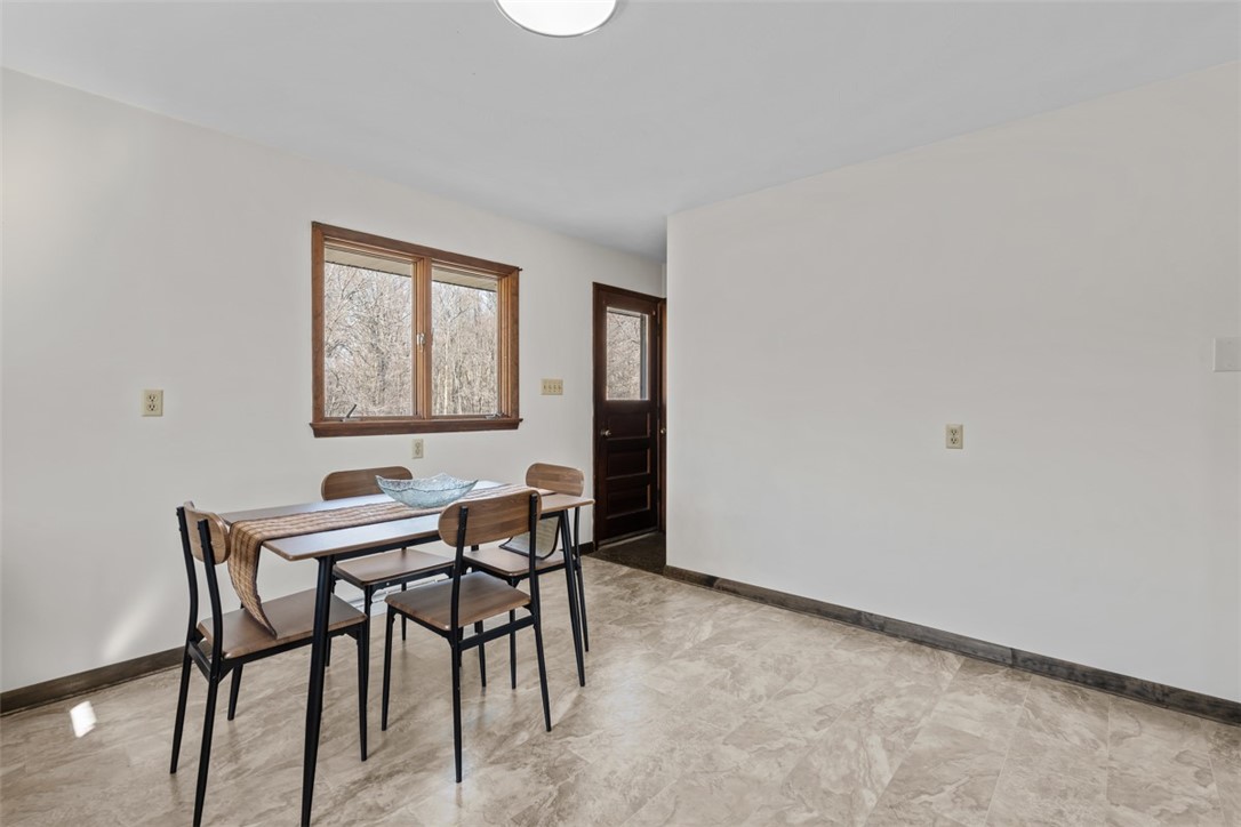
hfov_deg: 96.7
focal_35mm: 16
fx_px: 552
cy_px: 414
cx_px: 620
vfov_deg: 73.7
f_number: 8
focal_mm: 16
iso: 320
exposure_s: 1/3
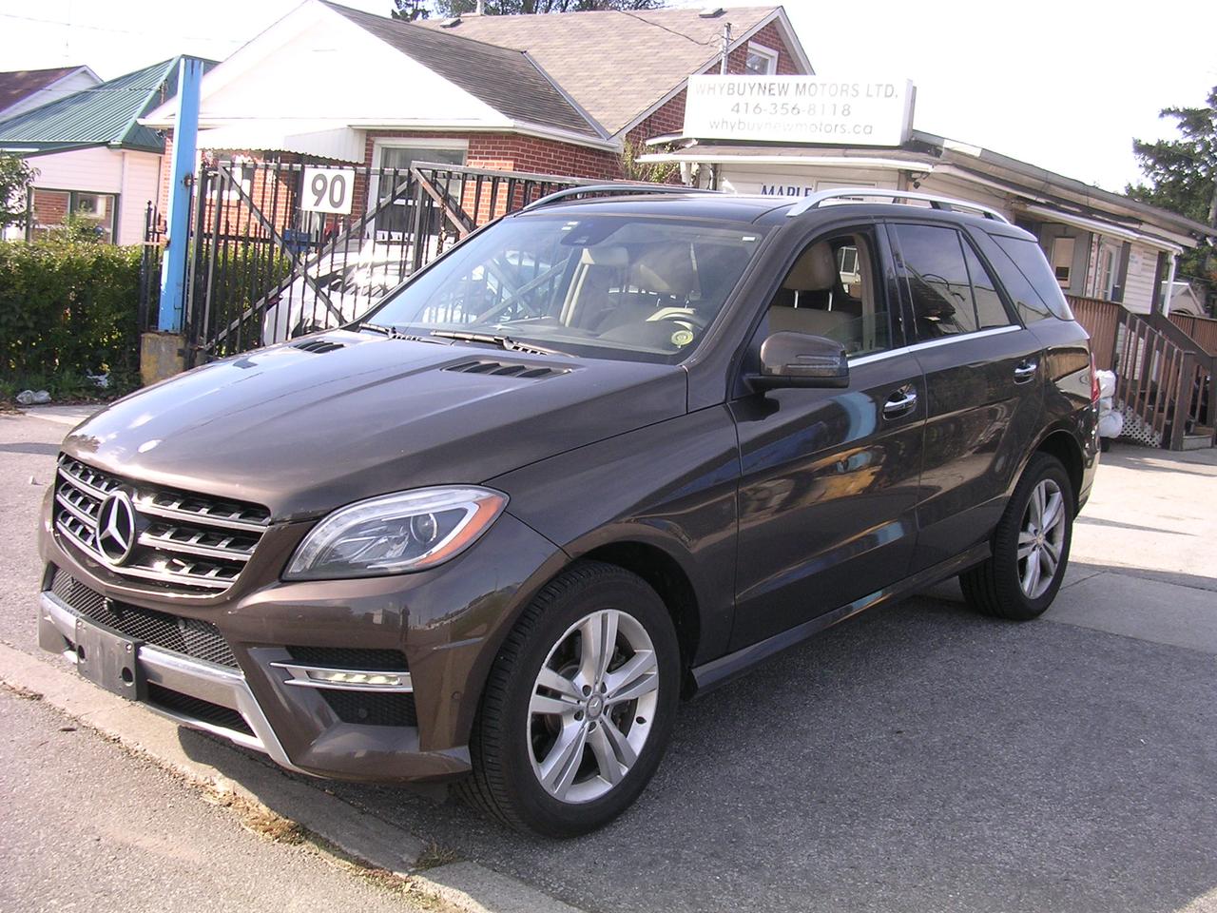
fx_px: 1336
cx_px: 608
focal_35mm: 38
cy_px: 456
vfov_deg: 37.7
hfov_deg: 49.0
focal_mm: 5.8
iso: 100
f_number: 2.8
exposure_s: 1/304
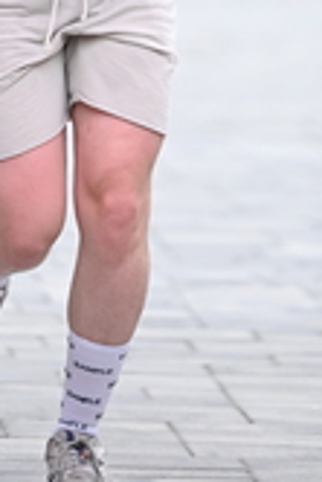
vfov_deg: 3.8
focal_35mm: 546
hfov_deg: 2.5
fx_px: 7310
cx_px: 91
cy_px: -279
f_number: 2.8
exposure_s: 1/2000
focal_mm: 165
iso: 640
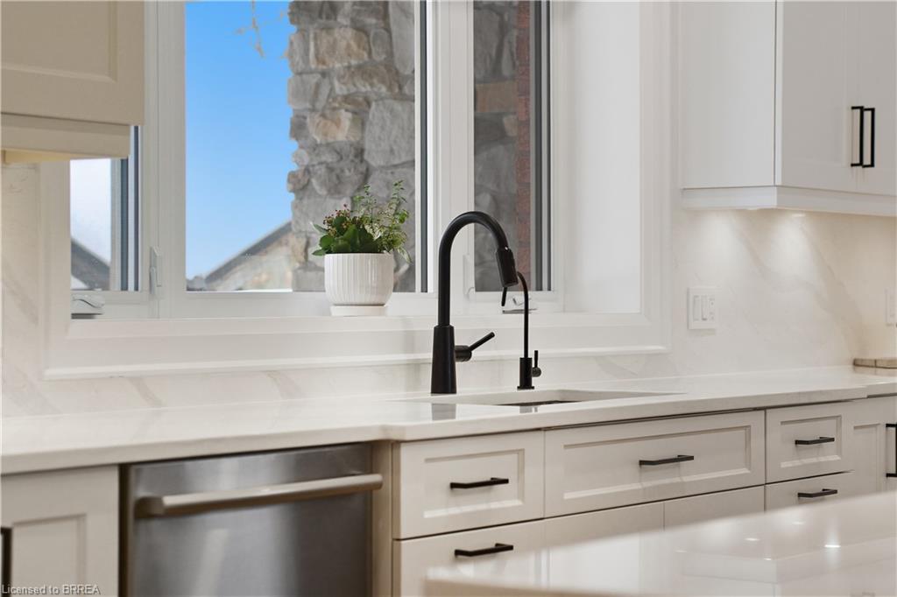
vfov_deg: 16.6
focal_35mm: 82
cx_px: 448
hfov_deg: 24.8
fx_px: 2042
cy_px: 298
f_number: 3.2
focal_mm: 55
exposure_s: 1/500
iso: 400
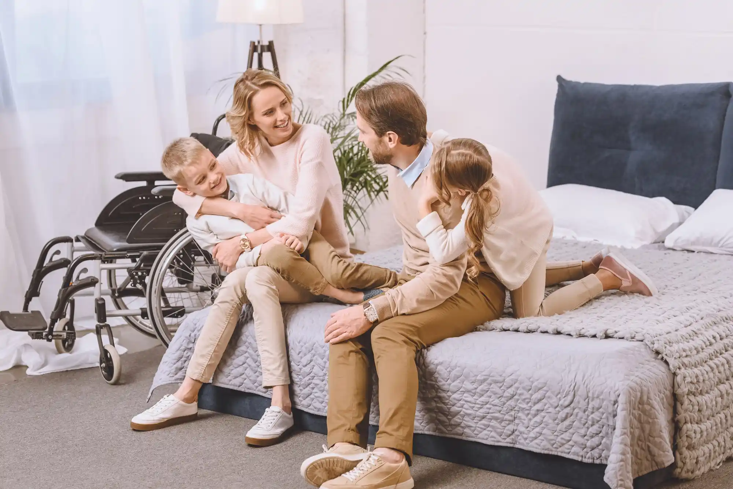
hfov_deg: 23.6
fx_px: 1751
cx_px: 366
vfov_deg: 15.9
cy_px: 244
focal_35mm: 86
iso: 400
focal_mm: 86
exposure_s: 1/160
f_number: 3.5
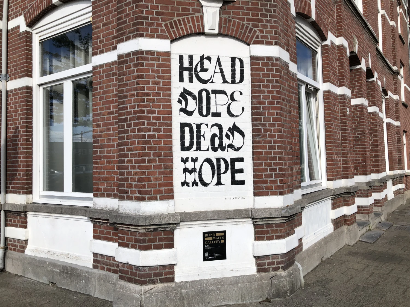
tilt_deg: +4.9
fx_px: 332
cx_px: 205
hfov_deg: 63.4
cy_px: 154
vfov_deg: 49.7
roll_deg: +0.9
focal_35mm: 28
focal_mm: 4
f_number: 1.8
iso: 20
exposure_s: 1/2667
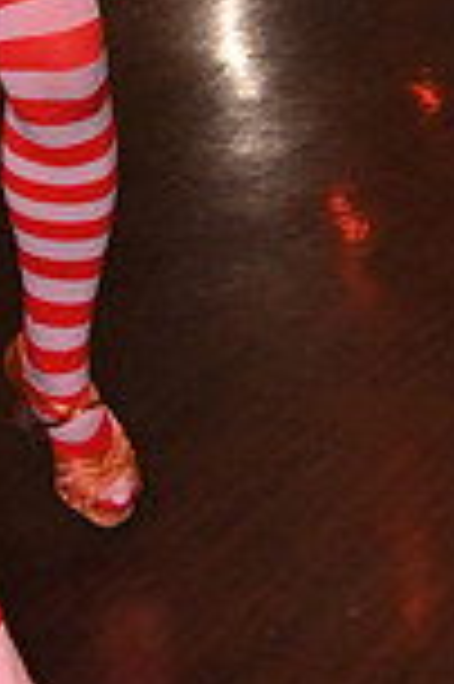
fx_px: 3337
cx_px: -227
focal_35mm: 176
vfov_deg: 11.3
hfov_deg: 7.6
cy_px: -292
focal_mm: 46
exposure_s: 1/100
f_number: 4
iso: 4000
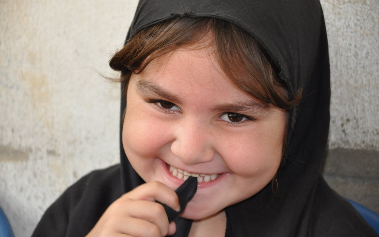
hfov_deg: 13.0
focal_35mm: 162
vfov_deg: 8.1
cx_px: 190
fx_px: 1668
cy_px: 125
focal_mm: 105
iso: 800
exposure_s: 1/60
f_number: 5.6
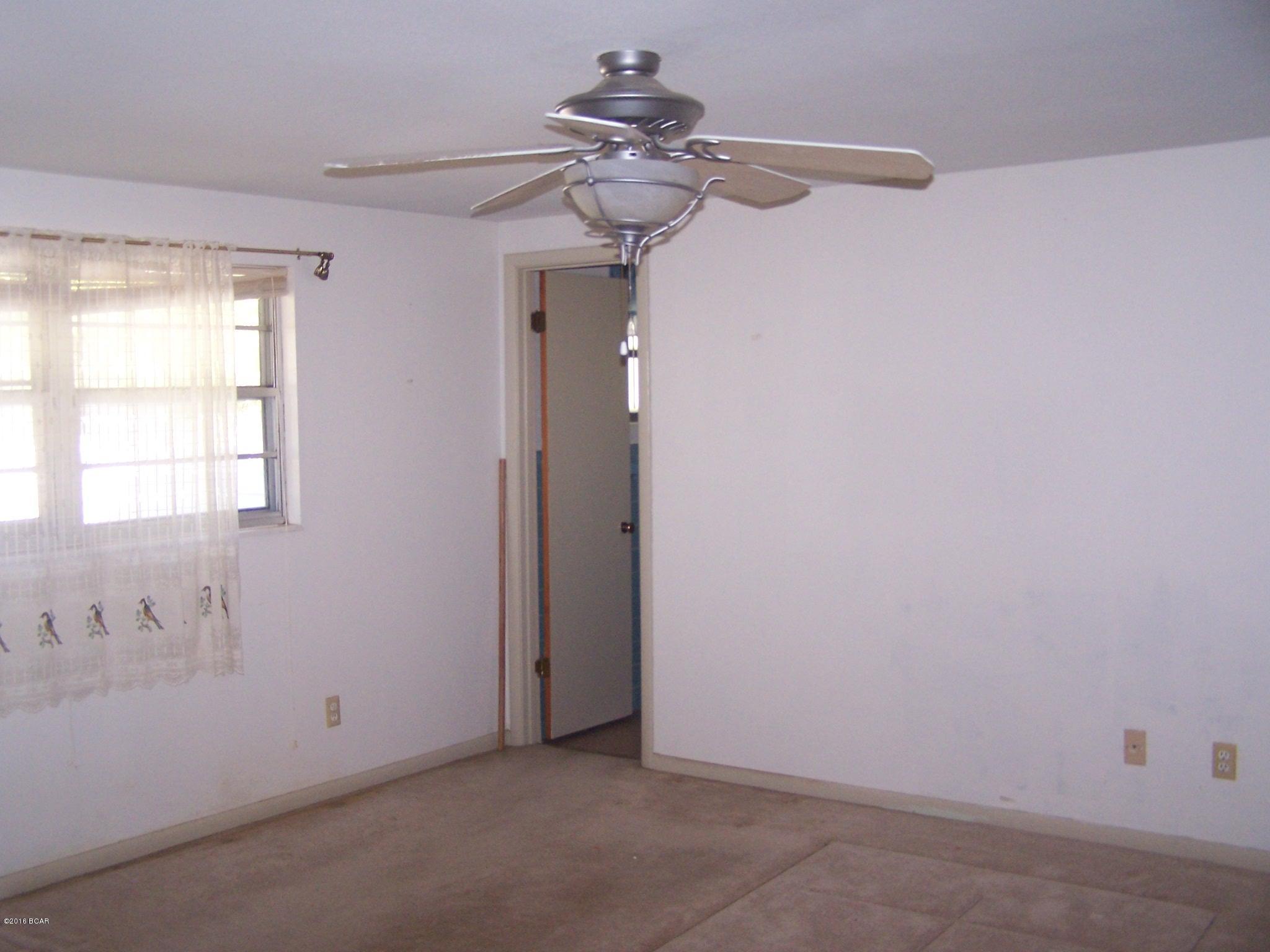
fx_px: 1394
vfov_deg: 37.7
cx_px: 635
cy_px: 476
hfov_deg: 49.0
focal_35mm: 38
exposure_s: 1/60
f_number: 2.8
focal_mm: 6.3
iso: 140
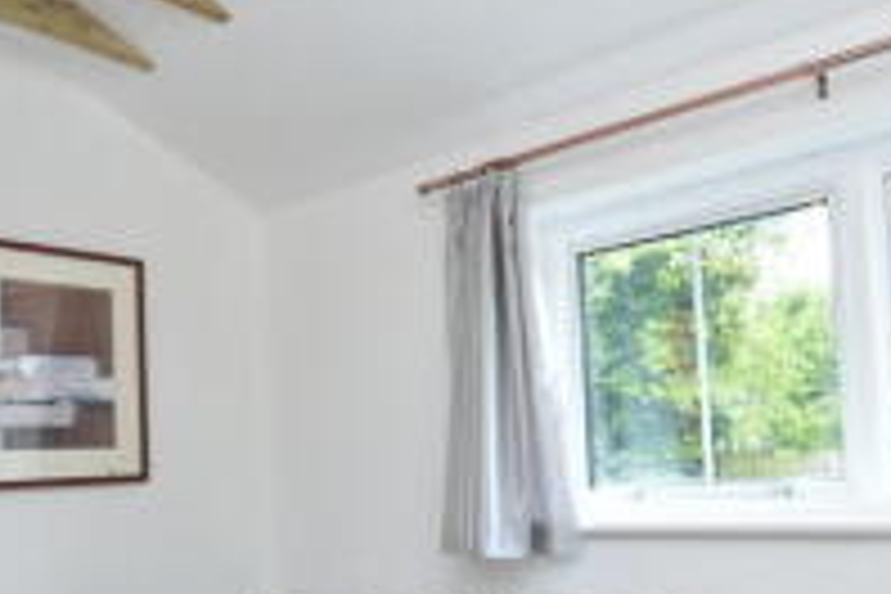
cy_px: 434
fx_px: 891
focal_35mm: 36
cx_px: 405
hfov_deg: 53.1
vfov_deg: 36.2
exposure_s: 1/15
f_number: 9
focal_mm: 10
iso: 1000
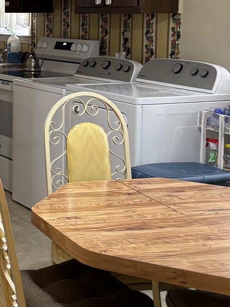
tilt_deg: -6.5
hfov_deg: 17.2
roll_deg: -1.0
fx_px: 699
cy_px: 65
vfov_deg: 24.3
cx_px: -91
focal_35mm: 79
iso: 250
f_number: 1.6
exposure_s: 1/60
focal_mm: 5.96
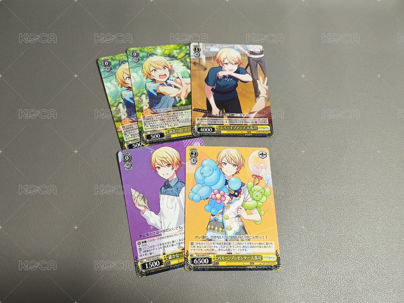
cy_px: 152
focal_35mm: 29
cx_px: 202
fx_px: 338
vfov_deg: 48.2
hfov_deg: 61.7
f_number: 1.75
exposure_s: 1/60
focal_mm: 5.24
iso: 800
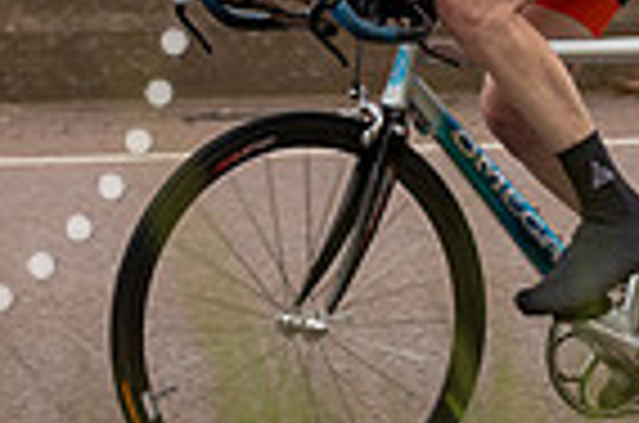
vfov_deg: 4.6
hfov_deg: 7.0
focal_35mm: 295
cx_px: 472
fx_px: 5225
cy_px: -286
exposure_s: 1/1000
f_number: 4
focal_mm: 72
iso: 160
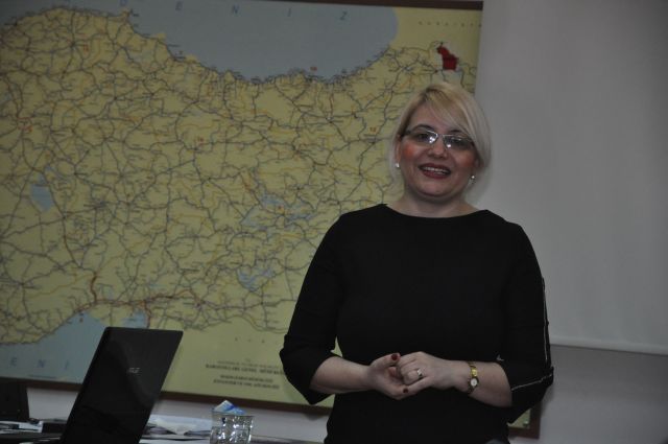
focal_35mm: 158
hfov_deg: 13.1
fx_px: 2919
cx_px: 334
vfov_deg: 8.7
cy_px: 222
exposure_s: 1/200
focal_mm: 105
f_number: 6.3
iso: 1600
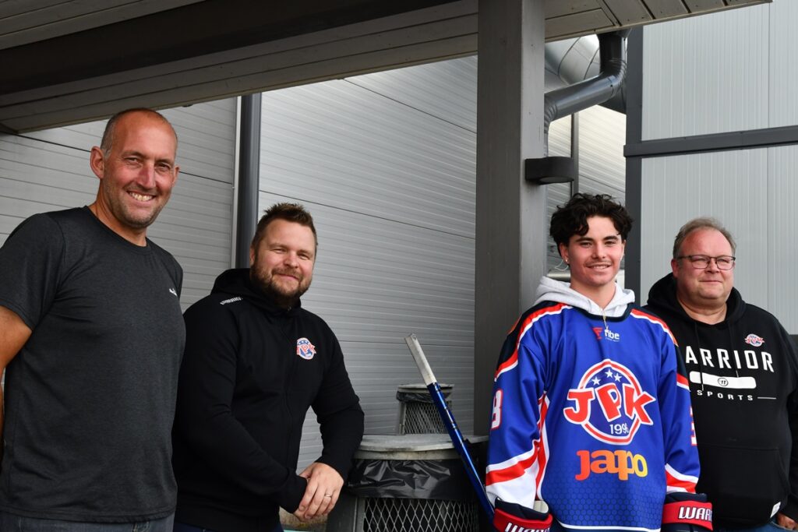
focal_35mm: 45
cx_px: 399
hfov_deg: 43.6
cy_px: 266
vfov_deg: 29.9
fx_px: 998
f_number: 10
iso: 640
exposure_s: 1/400
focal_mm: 30
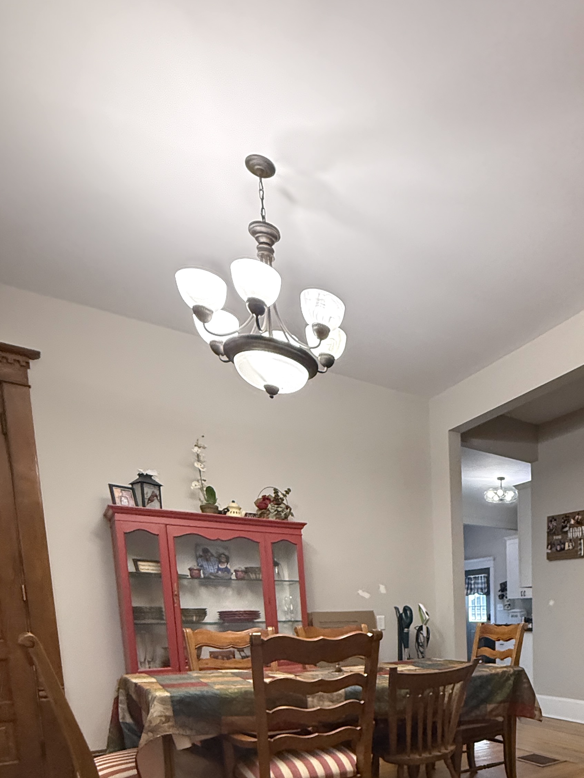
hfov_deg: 49.7
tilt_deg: -9.3
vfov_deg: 59.9
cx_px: 511
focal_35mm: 25
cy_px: 688
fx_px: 562
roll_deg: -2.1
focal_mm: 2.22
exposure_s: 1/120
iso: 640
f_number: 2.2
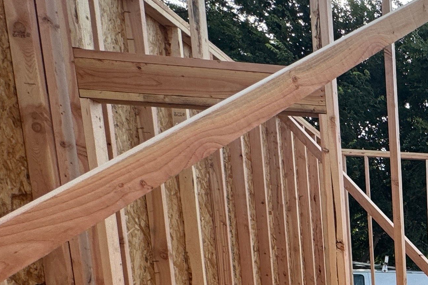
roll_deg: +0.3
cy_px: 351
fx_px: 535
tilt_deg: -7.9
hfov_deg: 29.7
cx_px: 615
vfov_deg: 26.3
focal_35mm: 45
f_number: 2.2
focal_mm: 2.22
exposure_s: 1/518
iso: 50
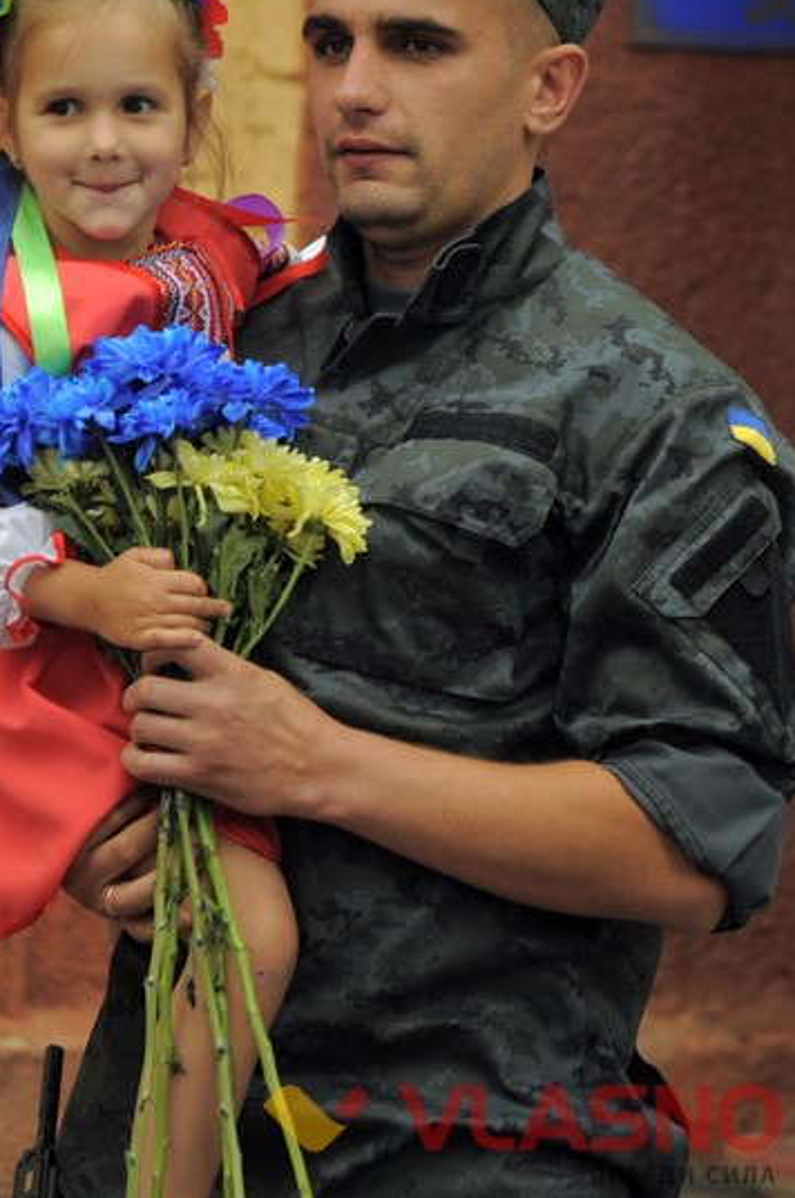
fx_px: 6829
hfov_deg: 6.7
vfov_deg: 10.0
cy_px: 469
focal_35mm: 206
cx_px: 318
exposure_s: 1/125
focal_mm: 105
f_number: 5.6
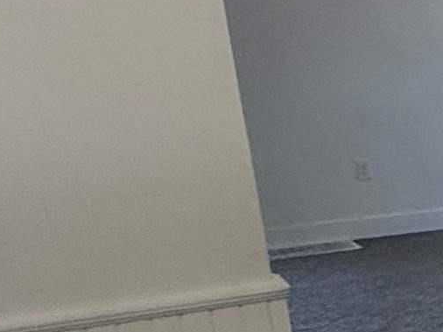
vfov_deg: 17.0
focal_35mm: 85
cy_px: 331
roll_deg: -1.3
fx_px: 1087
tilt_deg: -16.2
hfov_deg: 16.3
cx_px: 940
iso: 200
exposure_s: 1/120
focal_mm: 2.22
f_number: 2.2
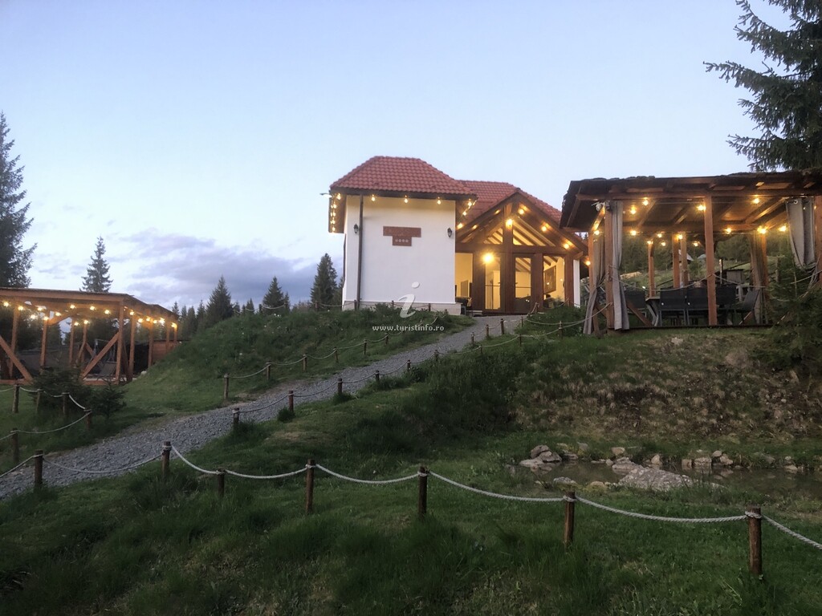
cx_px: 411
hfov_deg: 63.4
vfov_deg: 49.7
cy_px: 308
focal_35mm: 28
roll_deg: -0.7
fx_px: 665
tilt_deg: +6.1
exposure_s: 1/8
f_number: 1.8
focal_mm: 4
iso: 100
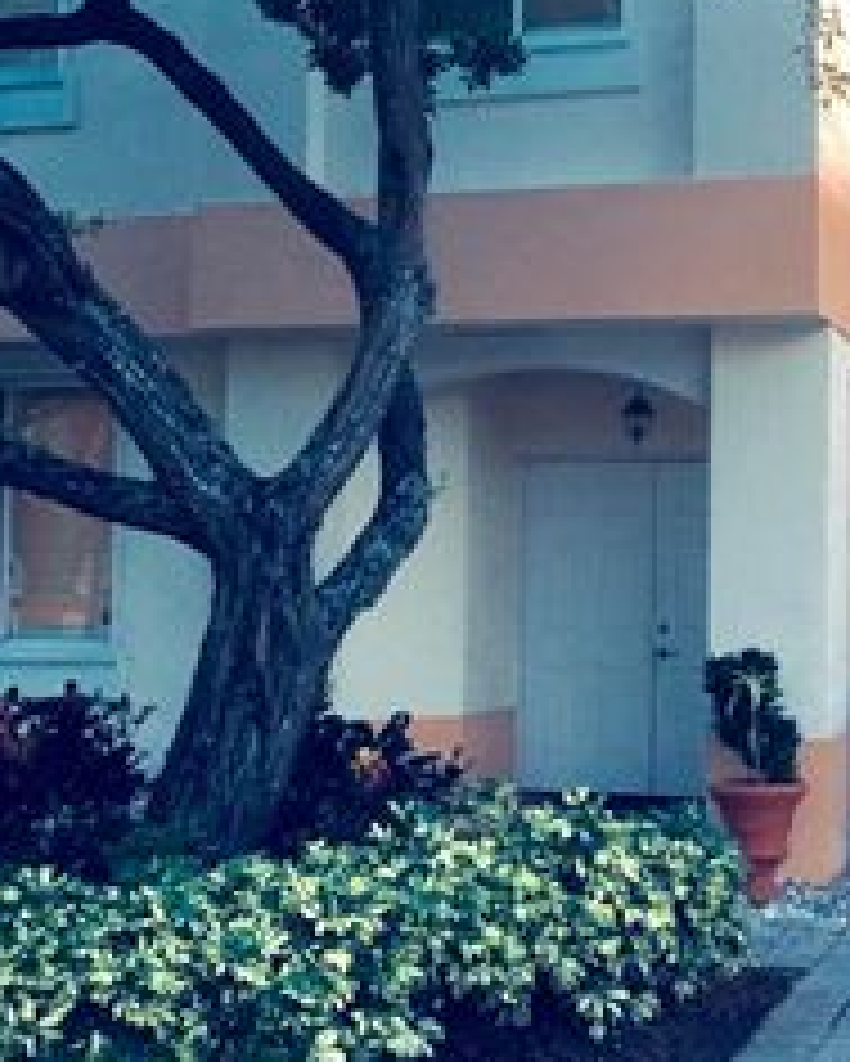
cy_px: 497
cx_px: 612
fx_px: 1886
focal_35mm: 60
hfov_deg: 25.2
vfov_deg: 31.4
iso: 160
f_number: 2.2
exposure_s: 1/30
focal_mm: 4.15
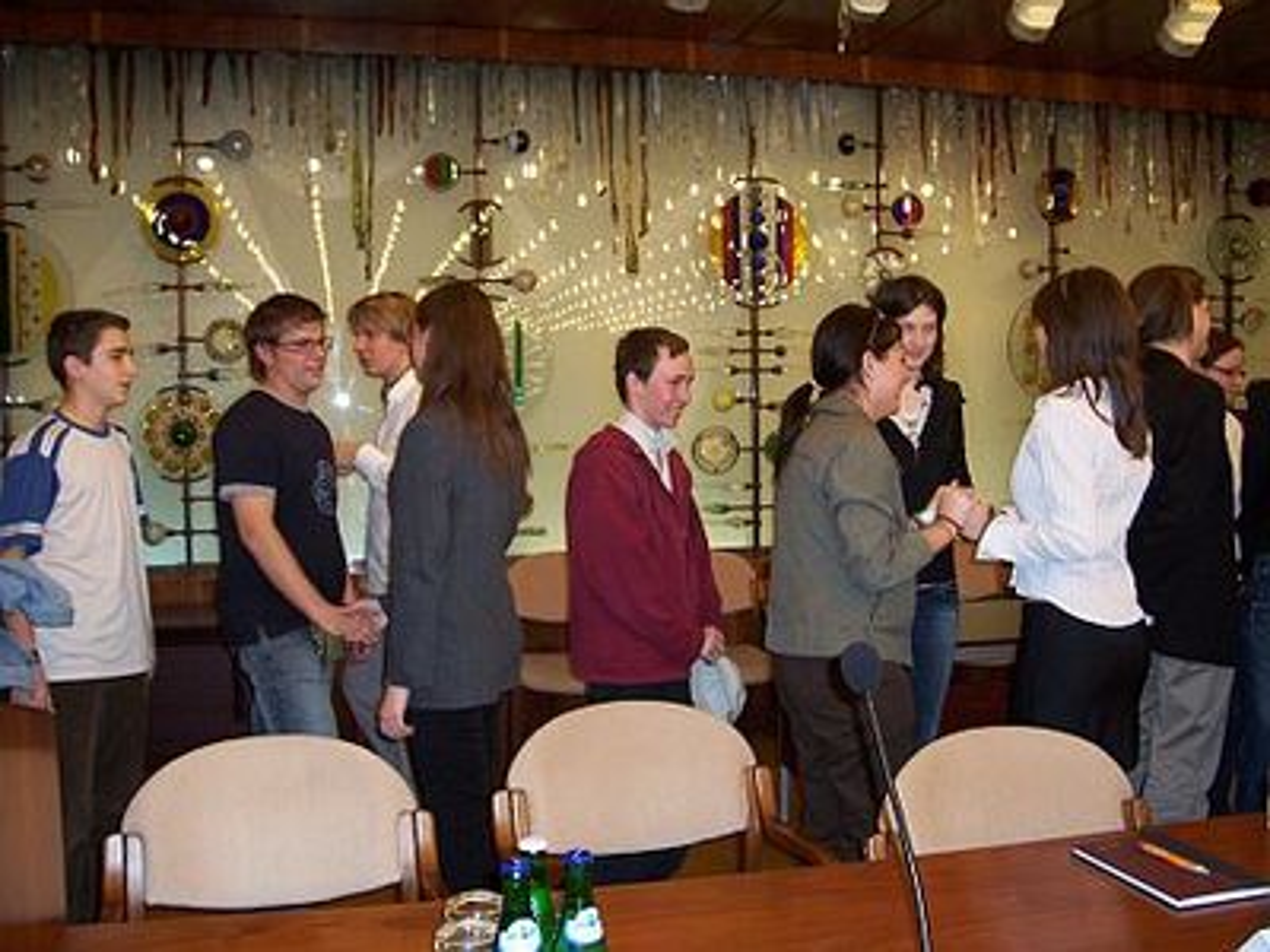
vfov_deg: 41.8
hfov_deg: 54.0
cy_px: 476
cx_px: 635
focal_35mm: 34
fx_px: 1247
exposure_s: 1/60
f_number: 2.7
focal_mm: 5.6
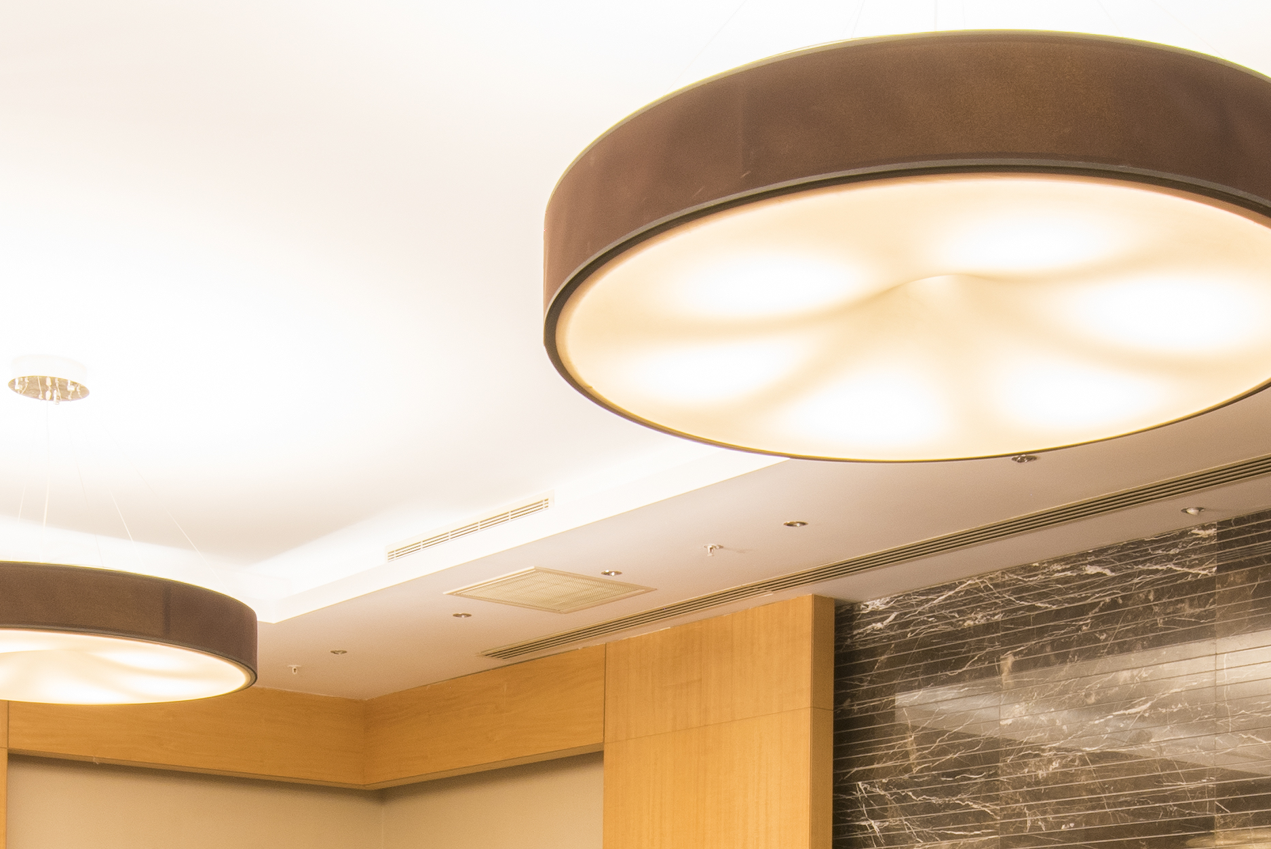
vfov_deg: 22.6
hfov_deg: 36.2
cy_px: 1028
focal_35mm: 55
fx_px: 1942
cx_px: 555
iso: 100
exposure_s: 8
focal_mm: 14
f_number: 14
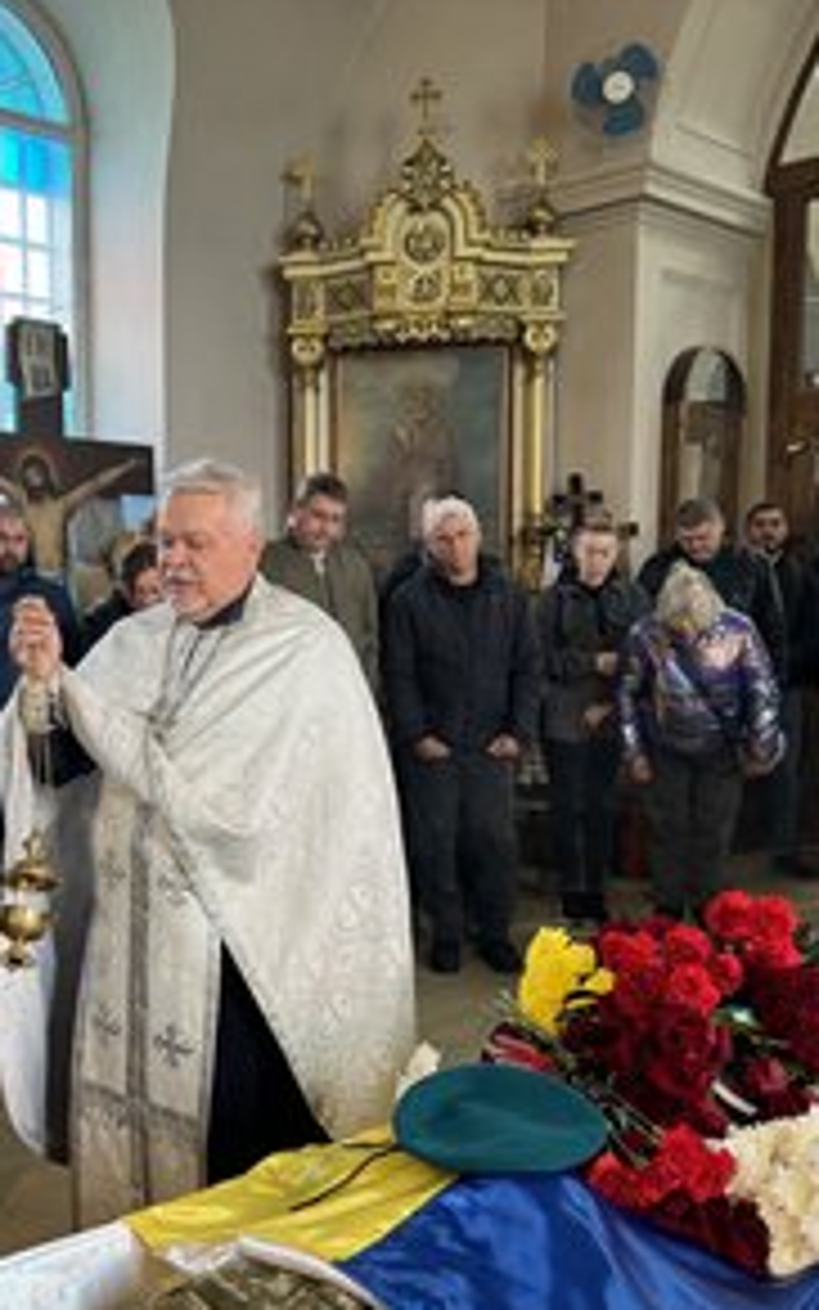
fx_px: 1249
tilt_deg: -3.8
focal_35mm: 35
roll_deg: +0.7
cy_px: 666
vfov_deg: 55.3
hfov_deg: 35.5
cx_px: 207
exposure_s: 1/49
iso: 200
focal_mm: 6.76
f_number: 1.78
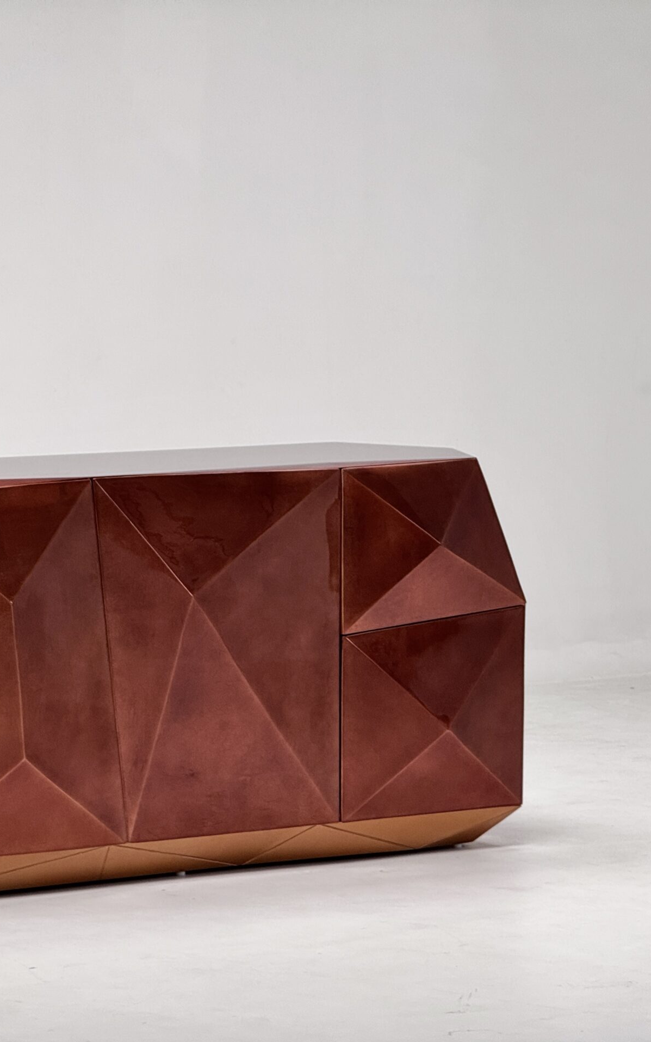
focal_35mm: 170
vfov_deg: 12.3
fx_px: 4825
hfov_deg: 7.7
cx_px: 123
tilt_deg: -4.8
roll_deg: +0.5
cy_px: 522
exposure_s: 1/100
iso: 125
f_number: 2.8
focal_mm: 15.66
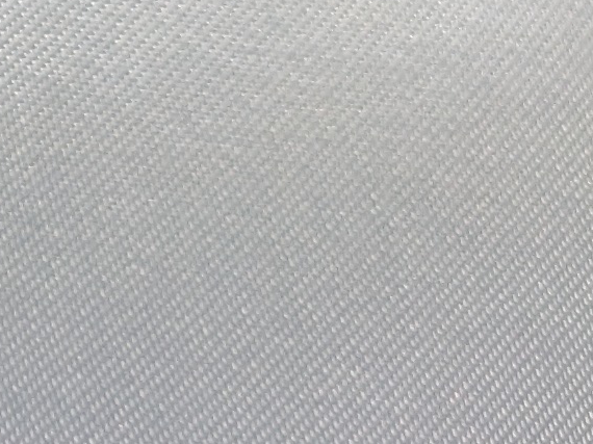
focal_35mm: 191
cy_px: -386
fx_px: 3271
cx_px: -1363
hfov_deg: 8.3
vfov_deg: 7.5
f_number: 1.73
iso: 49
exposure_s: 1/316
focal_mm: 4.38
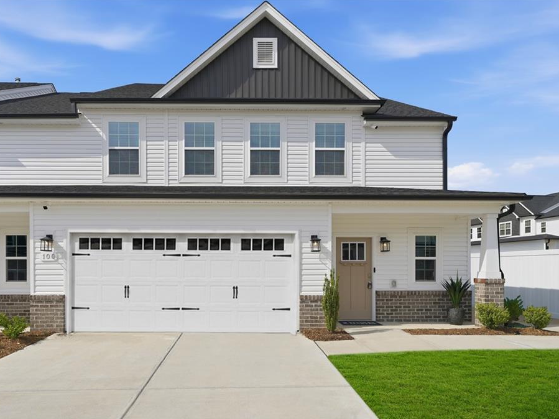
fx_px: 384
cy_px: 210
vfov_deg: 57.3
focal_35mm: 24
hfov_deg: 71.9
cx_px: 250
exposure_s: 1/400
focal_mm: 21.7
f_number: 10
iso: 100
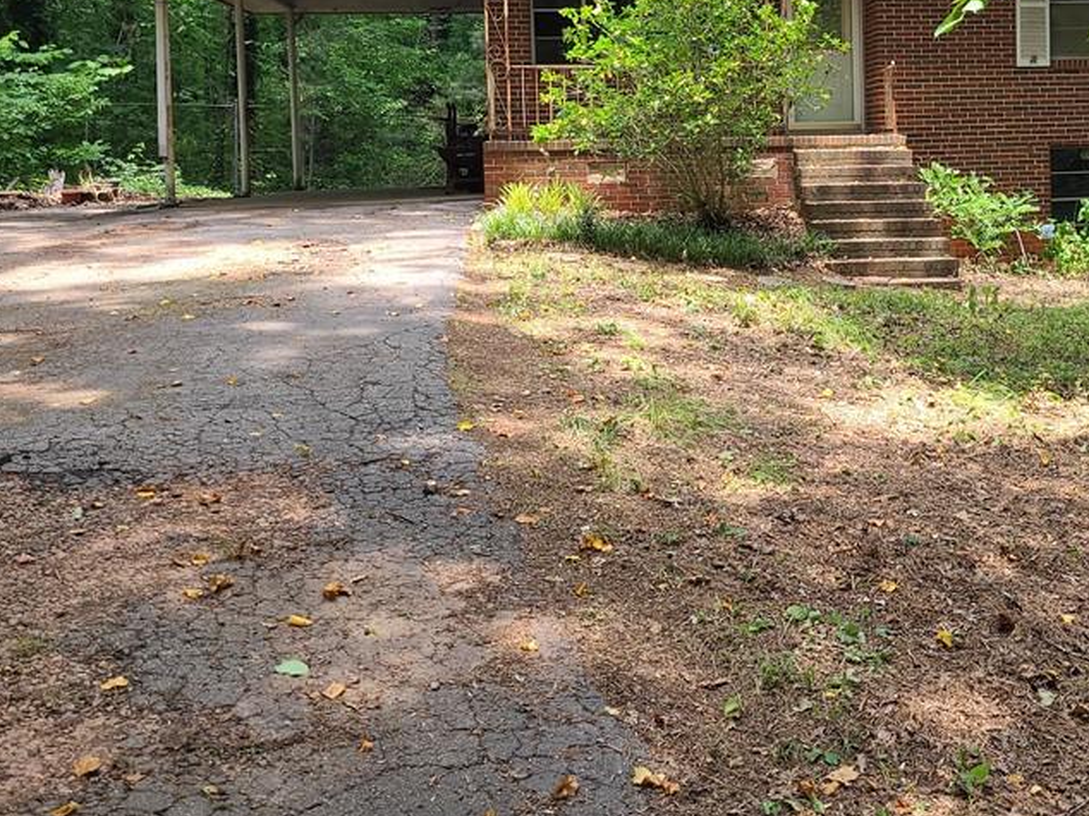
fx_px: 1321
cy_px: 198
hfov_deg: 43.4
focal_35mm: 42
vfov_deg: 33.6
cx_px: 814
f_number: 1.8
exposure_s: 1/146
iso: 40
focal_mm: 5.4
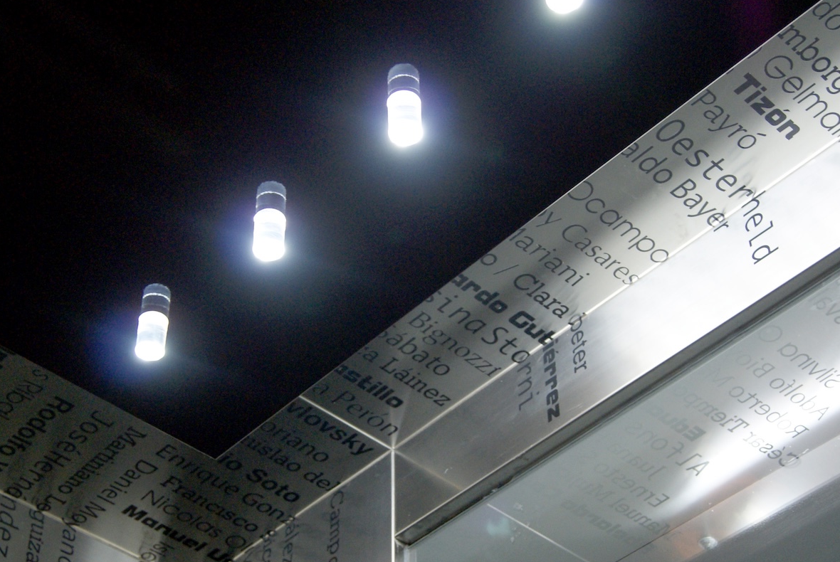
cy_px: 373
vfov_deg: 21.2
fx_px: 1495
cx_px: 407
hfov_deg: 31.4
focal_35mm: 64
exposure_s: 1/10
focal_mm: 26
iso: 400
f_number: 4
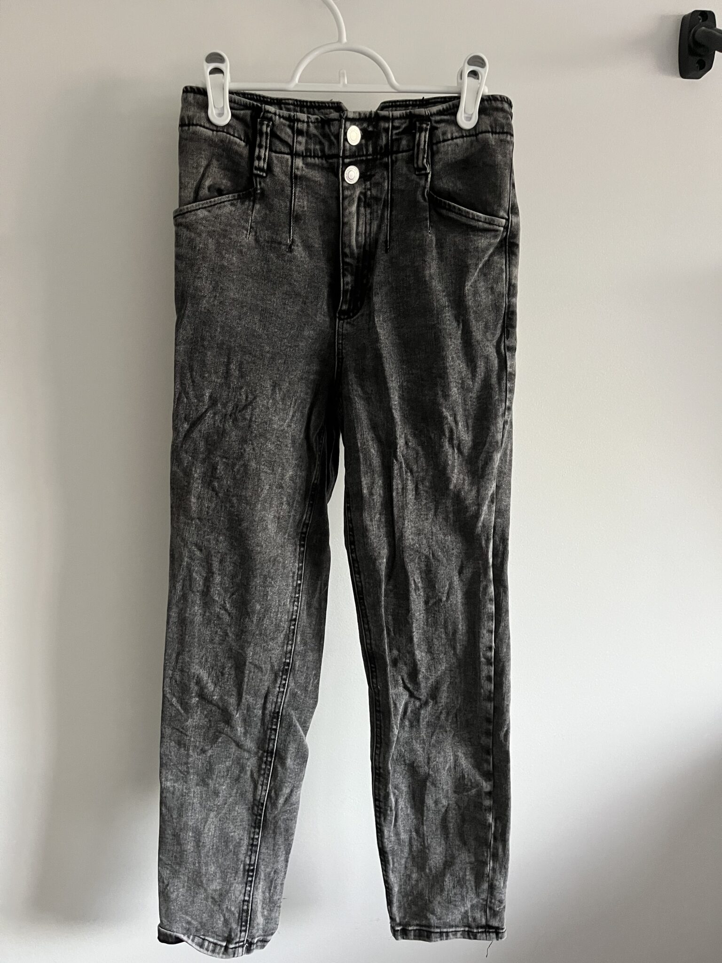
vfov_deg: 67.3
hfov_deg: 53.1
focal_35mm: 26
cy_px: 482
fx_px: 723
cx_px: 361
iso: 500
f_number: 1.6
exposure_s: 1/60
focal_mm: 5.1
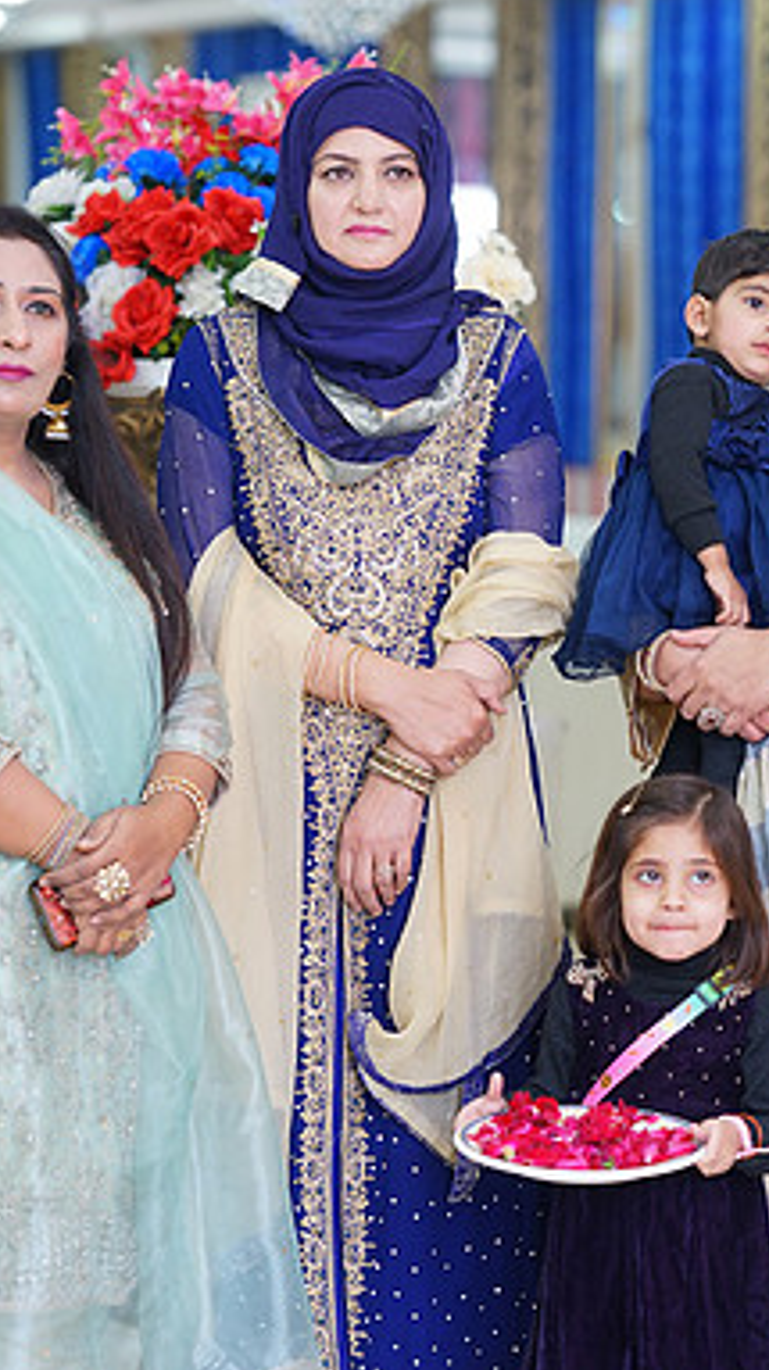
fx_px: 4901
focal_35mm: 135
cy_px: 685
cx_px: 630
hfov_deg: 8.9
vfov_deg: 15.9
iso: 400
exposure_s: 1/160
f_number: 2.5
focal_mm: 85
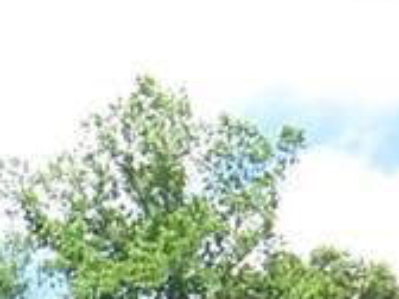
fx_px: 1614
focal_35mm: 140
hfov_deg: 12.4
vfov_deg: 9.0
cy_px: 838
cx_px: -401
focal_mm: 3.8
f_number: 5.6
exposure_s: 1/125
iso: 64
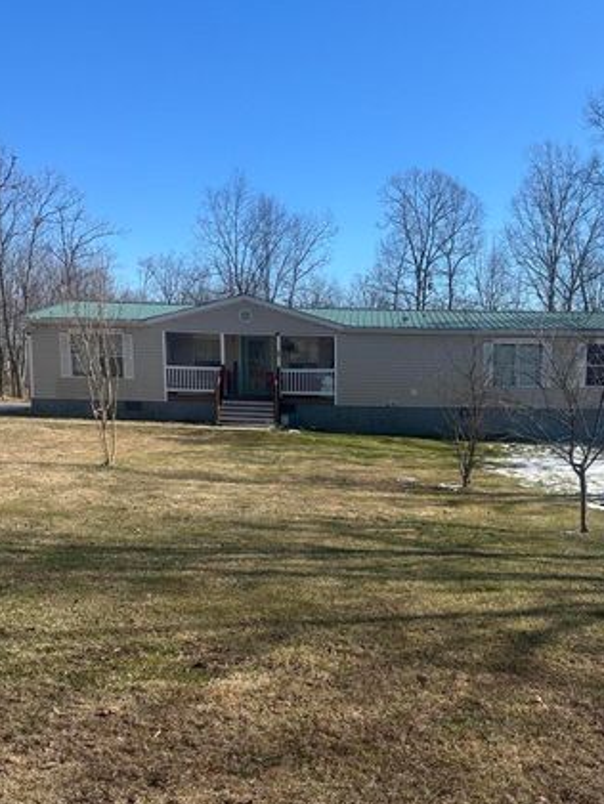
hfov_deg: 37.3
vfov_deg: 48.1
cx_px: 411
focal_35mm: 38
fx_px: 884
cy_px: 538
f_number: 1.78
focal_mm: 6.86
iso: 80
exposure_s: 1/3472
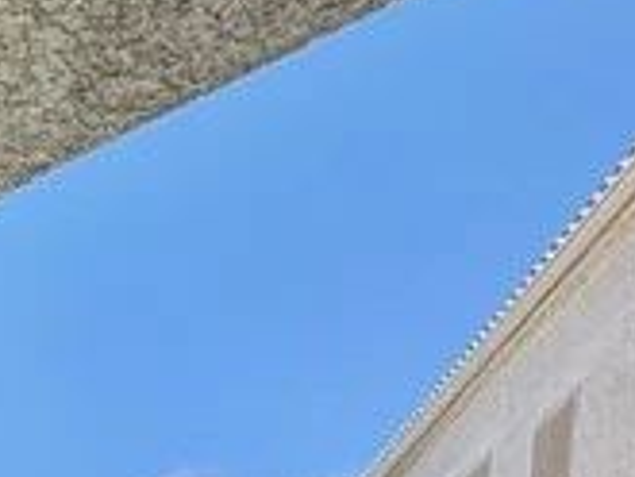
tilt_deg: -6.2
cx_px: -704
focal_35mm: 87
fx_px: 1597
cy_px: 992
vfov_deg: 14.0
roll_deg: -1.2
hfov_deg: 16.2
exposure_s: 1/1110
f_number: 2.2
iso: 50
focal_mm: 2.22
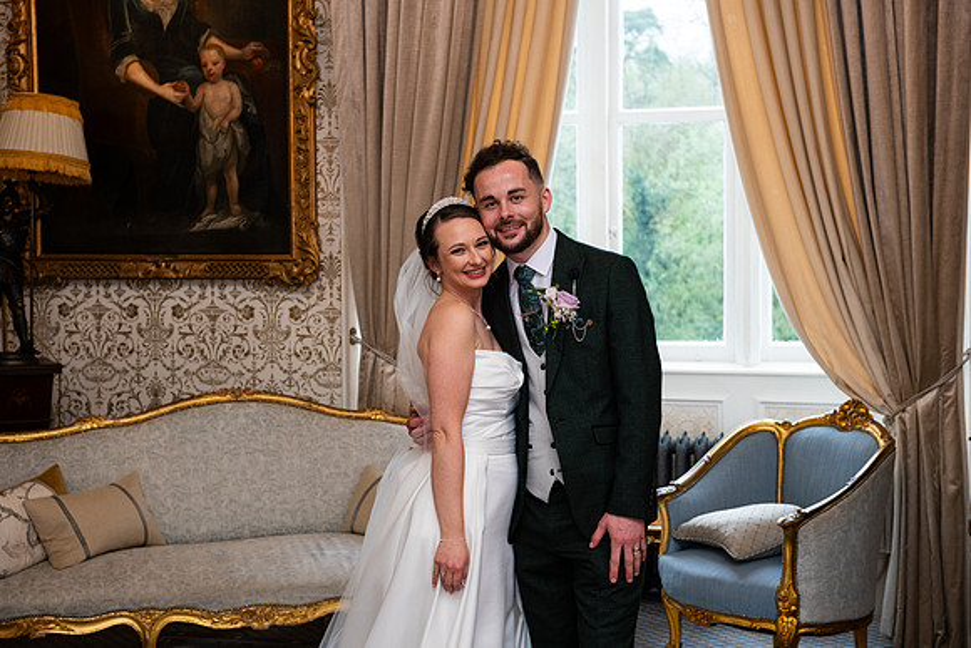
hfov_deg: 34.5
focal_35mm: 58
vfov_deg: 23.4
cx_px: 486
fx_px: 1565
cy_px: 324
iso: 800
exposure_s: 1/160
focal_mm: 58
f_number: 5
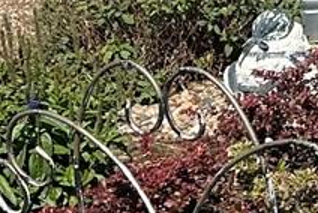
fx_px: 1663
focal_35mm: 188
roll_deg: -0.7
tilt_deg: -6.4
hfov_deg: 9.2
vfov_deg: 7.1
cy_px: -194
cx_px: 885
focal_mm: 6.86
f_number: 1.78
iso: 80
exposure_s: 1/5525
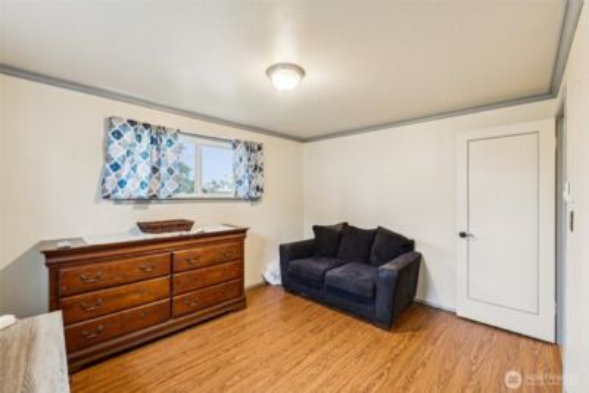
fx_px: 245
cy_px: 196
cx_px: 294
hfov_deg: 100.4
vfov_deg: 77.4
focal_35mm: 15
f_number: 9
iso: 250
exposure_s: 1.6
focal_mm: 10
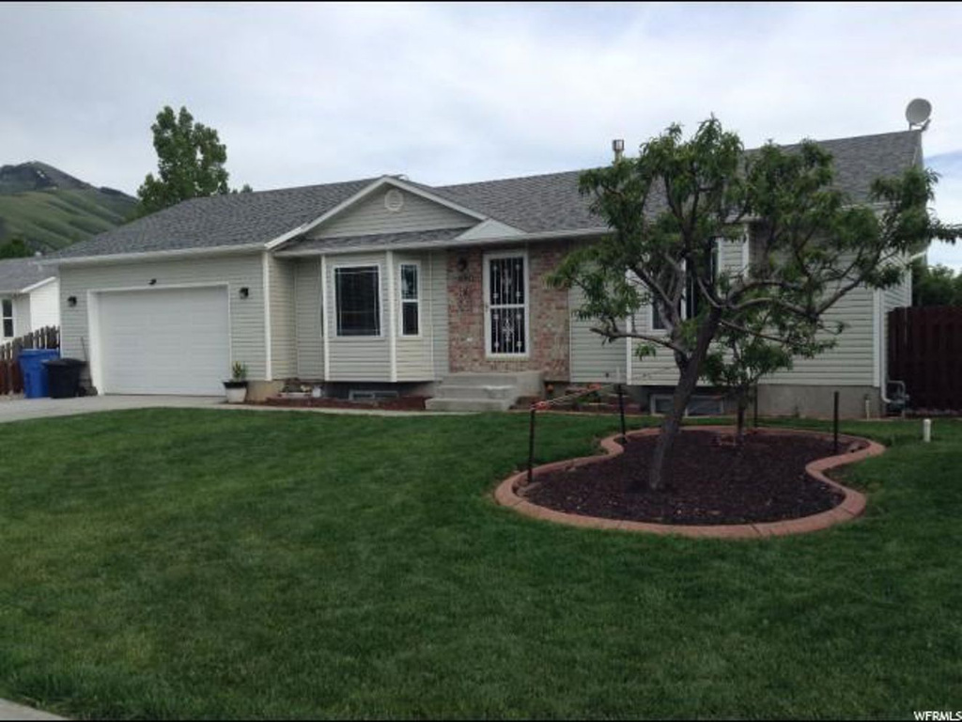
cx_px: 481
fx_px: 917
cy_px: 361
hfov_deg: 55.4
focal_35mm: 33
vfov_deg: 42.9
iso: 25
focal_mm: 3.3
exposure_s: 1/715
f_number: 2.4
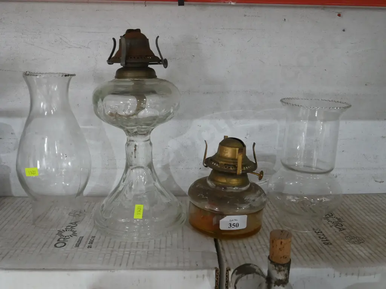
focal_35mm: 32
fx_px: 357
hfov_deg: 56.8
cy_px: 144
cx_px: 193
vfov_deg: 44.2
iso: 3200
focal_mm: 16
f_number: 7.1
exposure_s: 1/25
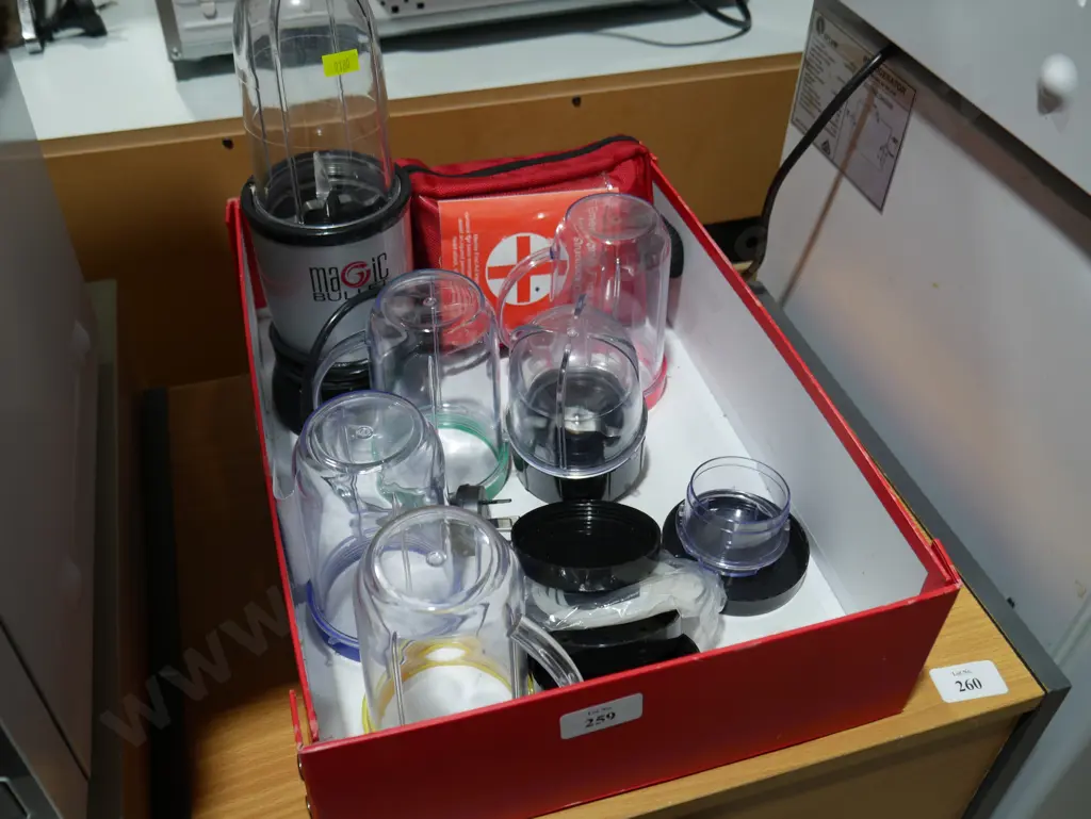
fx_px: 1009
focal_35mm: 32
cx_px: 546
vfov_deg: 44.2
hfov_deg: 56.8
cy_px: 410
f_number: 3.6
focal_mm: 16
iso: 200
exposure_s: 1/100
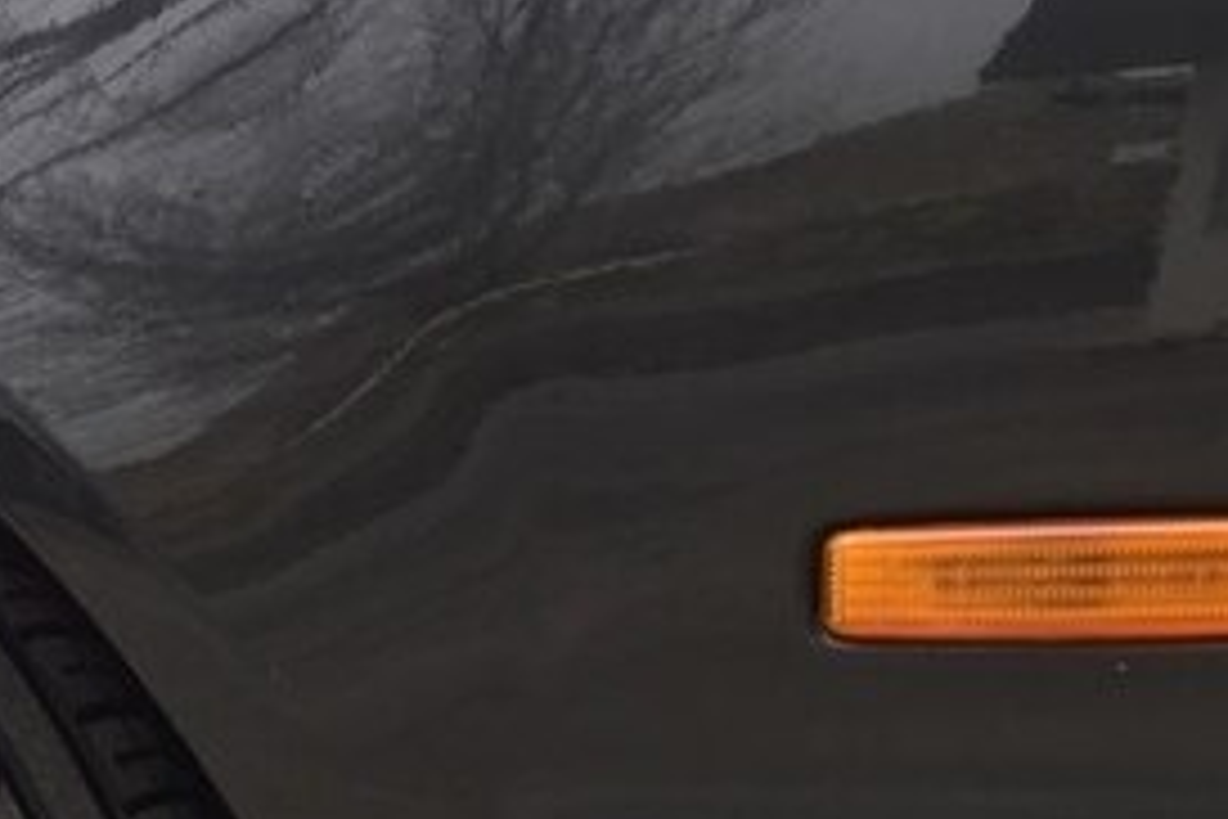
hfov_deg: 25.8
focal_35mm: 73
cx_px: -85
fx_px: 2490
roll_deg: +0.4
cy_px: 1019
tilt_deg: -15.2
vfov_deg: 17.7
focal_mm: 4.15
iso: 32
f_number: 2.2
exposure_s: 1/120
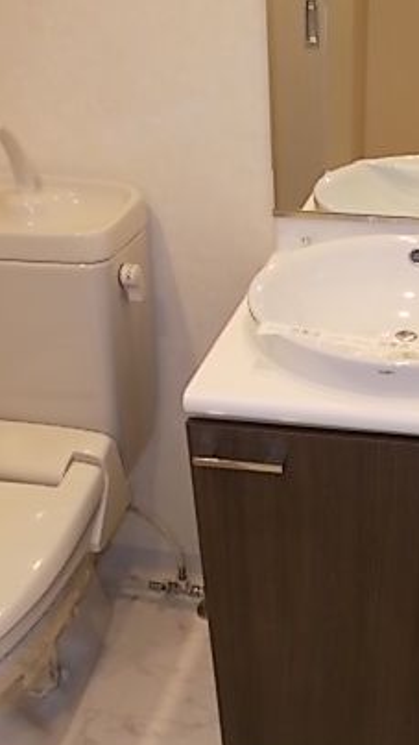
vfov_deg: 45.4
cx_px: 323
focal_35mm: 45
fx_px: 888
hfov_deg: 26.2
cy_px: 410
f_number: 3.2
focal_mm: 4.6
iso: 160
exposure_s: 1/25
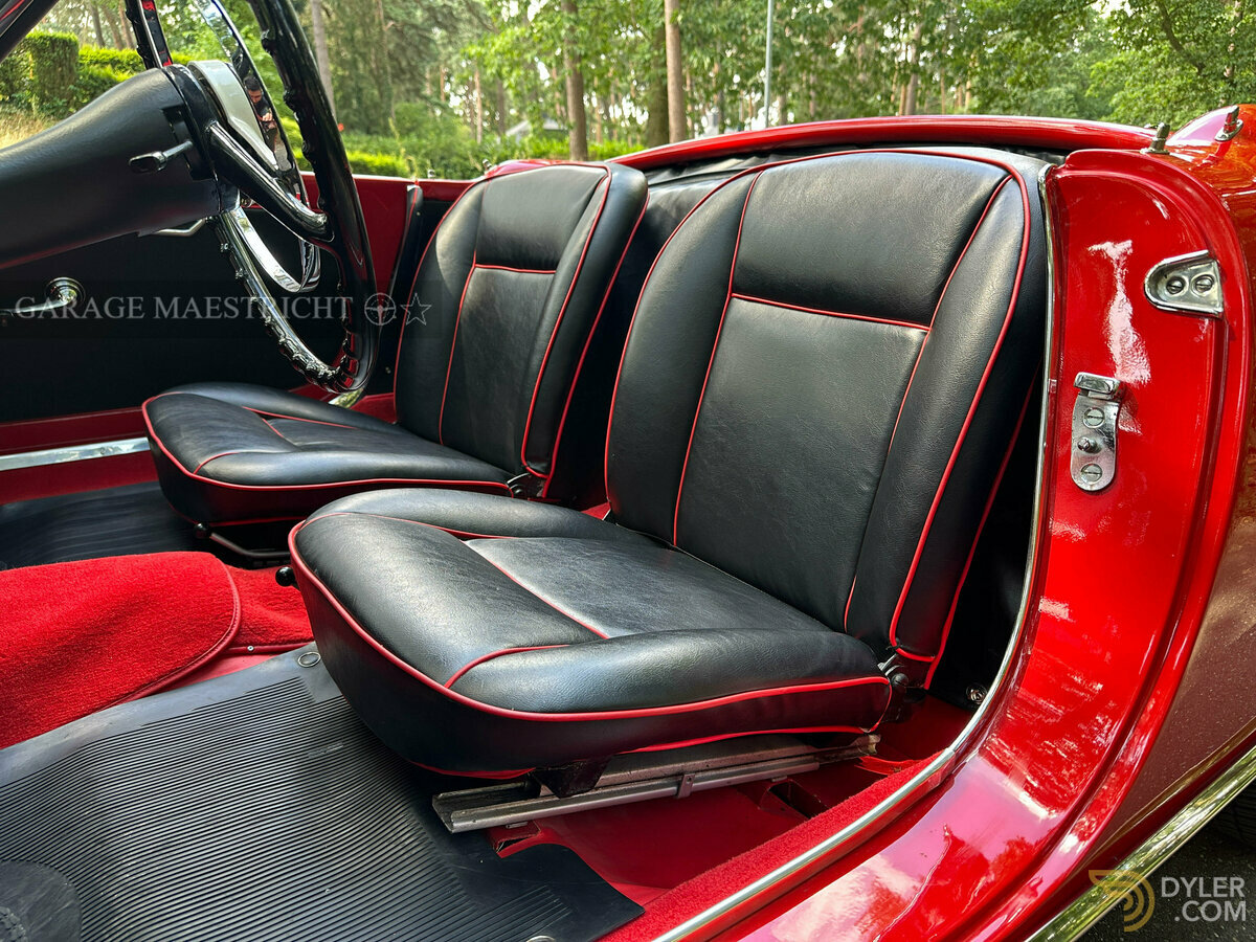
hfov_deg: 71.6
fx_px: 871
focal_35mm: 24
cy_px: 471
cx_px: 628
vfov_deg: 56.8
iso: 125
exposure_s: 1/121
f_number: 1.78
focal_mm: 6.86
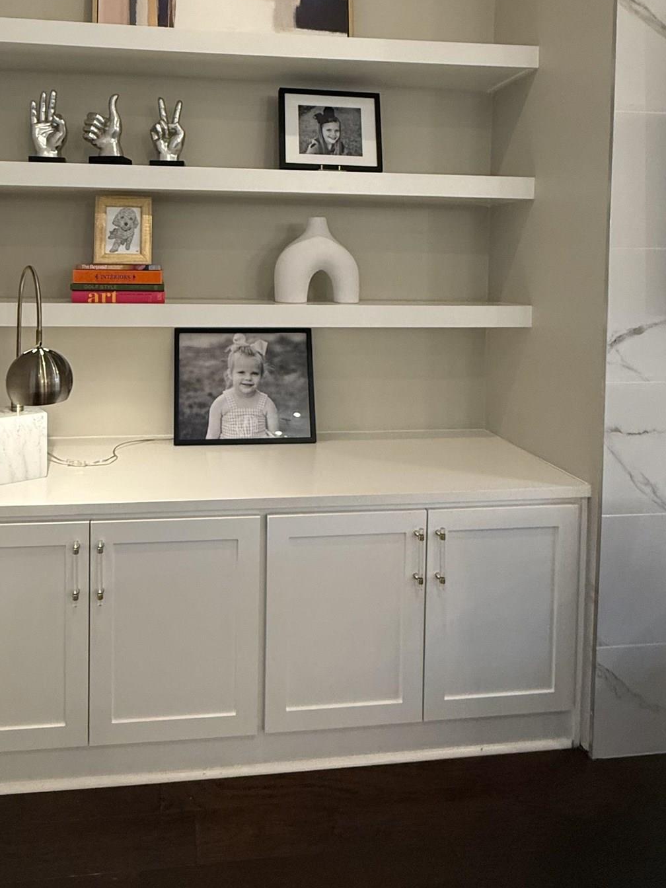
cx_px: 233
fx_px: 616
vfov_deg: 69.3
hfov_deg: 55.8
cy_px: 286
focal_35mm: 24
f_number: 2.2
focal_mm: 2.22
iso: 250
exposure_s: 1/60
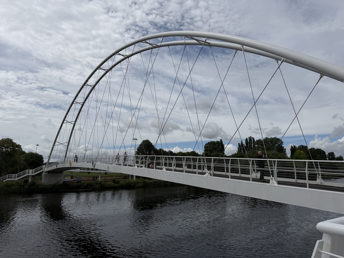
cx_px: 172
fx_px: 239
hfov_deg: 71.6
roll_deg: +0.0
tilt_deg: +8.8
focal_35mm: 24
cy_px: 129
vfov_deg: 56.8
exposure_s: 1/22727
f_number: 1.78
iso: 100
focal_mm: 6.76
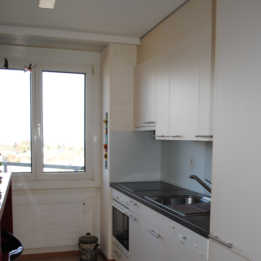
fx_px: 358
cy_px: 174
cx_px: 130
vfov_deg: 39.6
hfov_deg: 40.0
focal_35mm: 42
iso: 125
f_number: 3.8
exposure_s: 1/125
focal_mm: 22
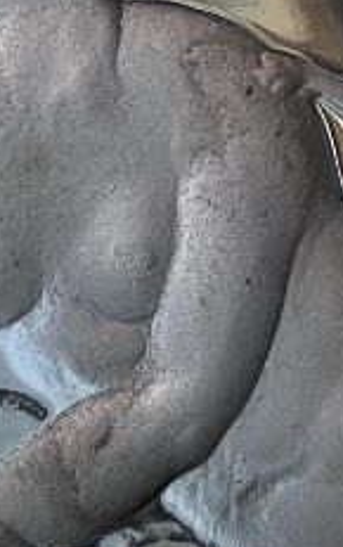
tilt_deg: -27.4
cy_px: 28
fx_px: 2132
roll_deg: +1.5
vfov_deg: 14.4
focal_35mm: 143
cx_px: 137
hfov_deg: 9.2
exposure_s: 1/50
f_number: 1.6
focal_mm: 5.1
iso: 125
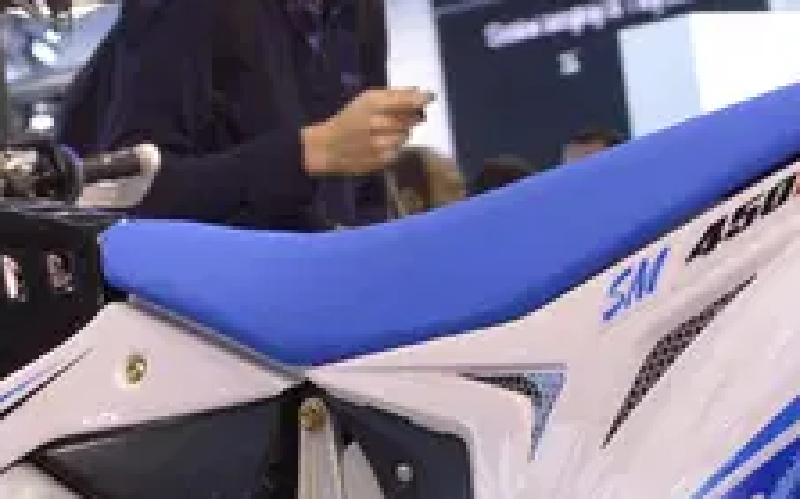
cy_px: 770
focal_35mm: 192
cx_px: 310
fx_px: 4183
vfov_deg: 6.7
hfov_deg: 10.9
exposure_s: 1/200
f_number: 5
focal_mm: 35
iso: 1250
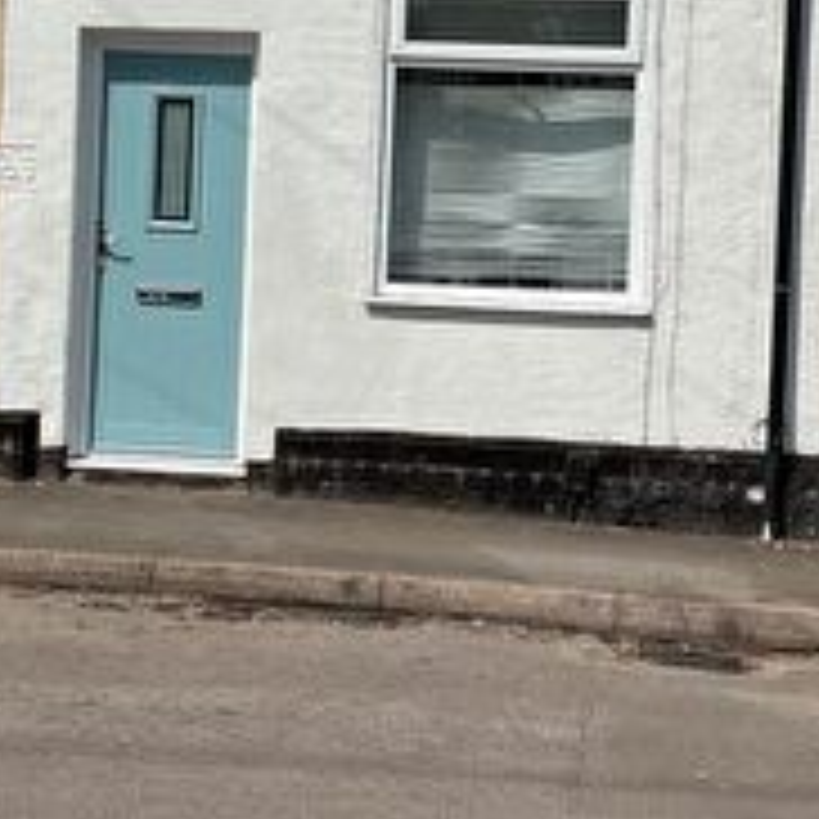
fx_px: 1981
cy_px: 241
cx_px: 490
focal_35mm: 74
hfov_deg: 23.3
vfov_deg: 23.2
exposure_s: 1/4065
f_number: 1.8
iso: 16
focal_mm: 3
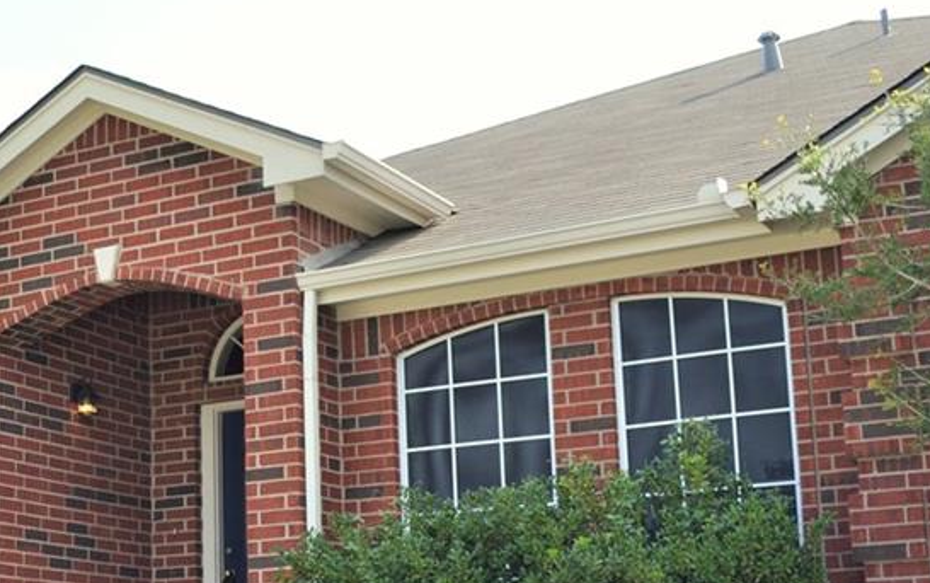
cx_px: 187
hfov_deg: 31.6
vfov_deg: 20.5
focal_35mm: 63
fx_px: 1598
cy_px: 423
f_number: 7.1
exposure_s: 1/200
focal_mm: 22
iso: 100
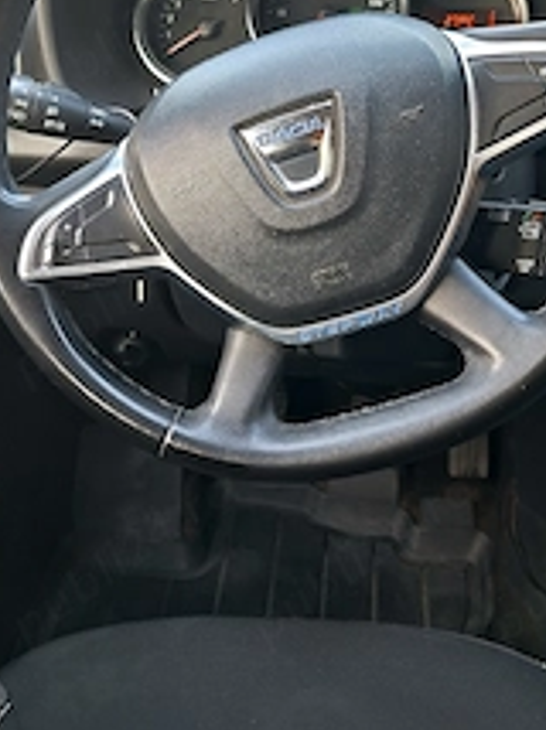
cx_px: 242
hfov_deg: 33.5
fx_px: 906
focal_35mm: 43
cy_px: 355
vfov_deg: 43.9
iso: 80
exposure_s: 1/50
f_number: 1.8
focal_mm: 5.54
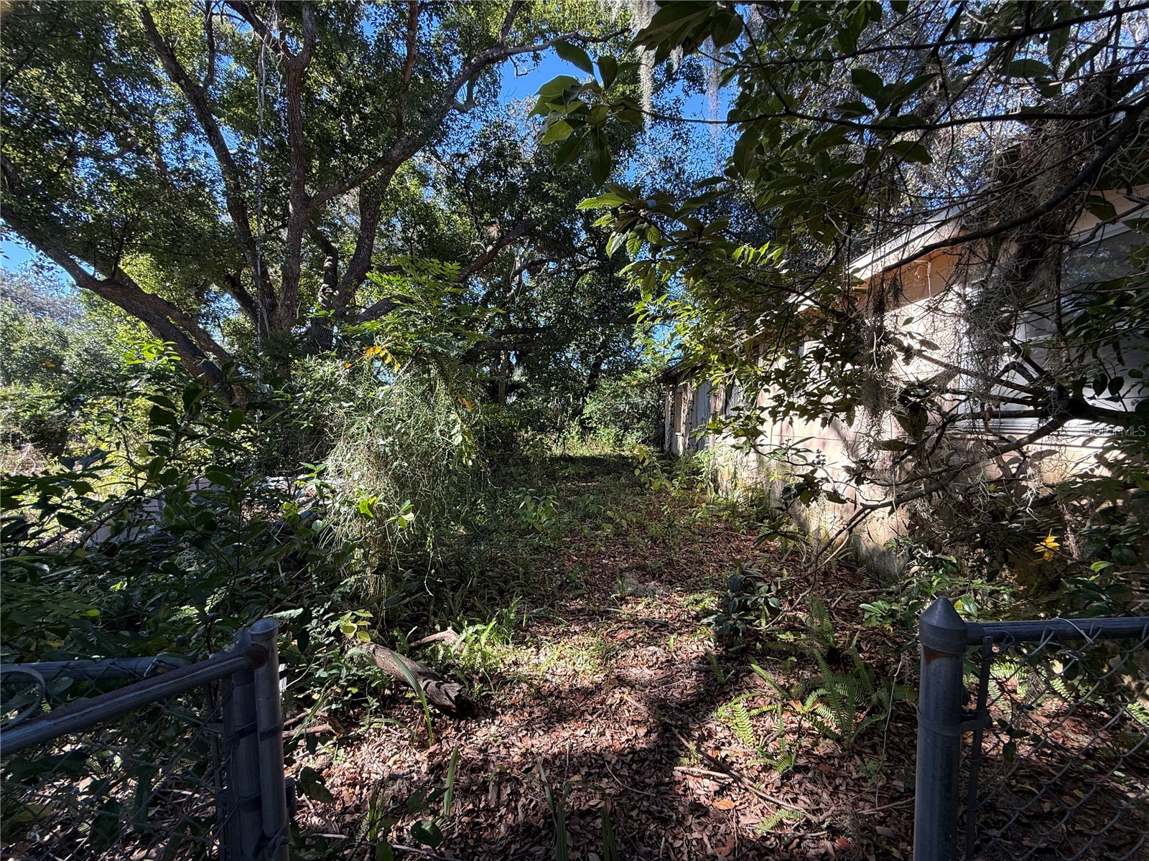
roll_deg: -2.4
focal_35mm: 14
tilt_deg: -1.3
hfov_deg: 102.1
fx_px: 465
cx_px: 574
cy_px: 430
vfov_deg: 85.7
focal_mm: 2.22
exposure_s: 1/173
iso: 64
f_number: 2.2
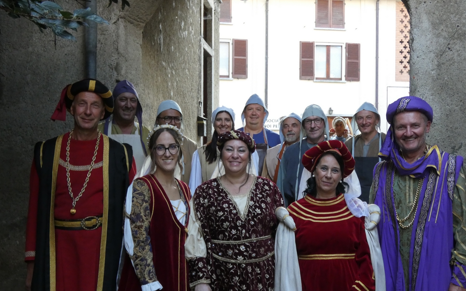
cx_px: 236
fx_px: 686
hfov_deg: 37.5
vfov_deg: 24.0
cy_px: 166
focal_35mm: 54
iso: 400
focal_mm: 9
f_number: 3.9
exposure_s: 1/80
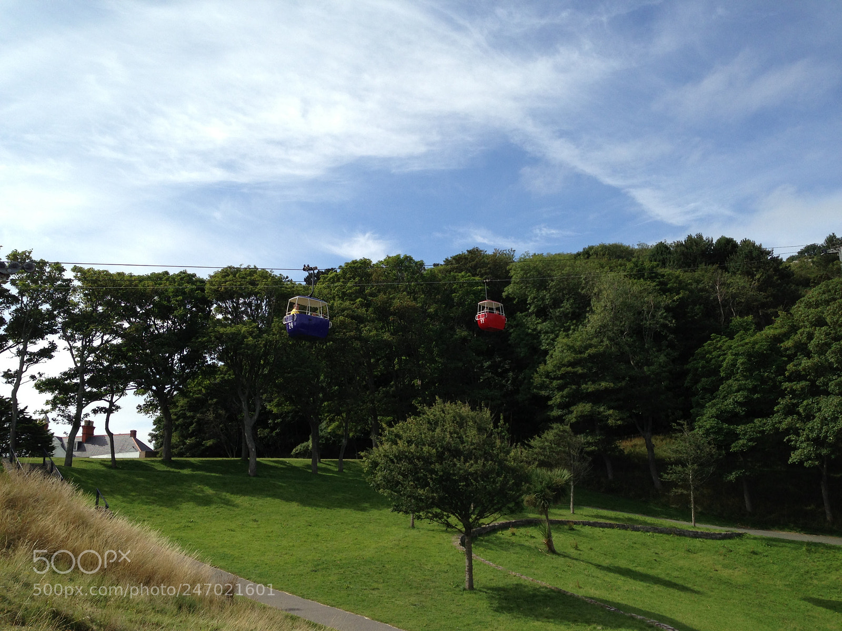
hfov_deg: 55.4
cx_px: 421
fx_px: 803
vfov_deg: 42.9
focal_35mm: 33
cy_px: 316
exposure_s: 1/1466
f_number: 2.4
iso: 50
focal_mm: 4.13
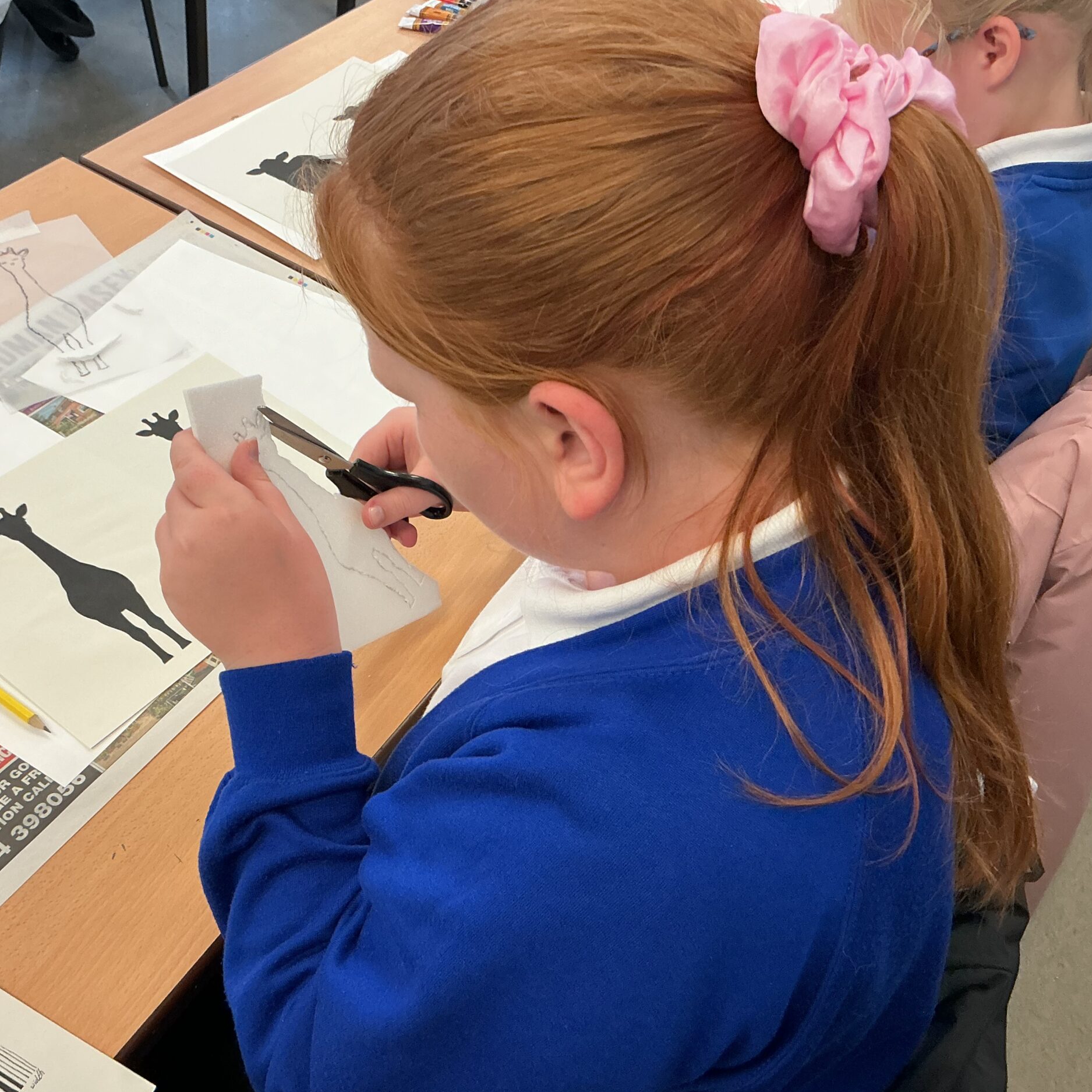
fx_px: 1249
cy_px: 549
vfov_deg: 47.2
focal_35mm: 35
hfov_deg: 47.0
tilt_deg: -47.4
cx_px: 457
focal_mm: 3
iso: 100
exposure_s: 1/60
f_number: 1.8
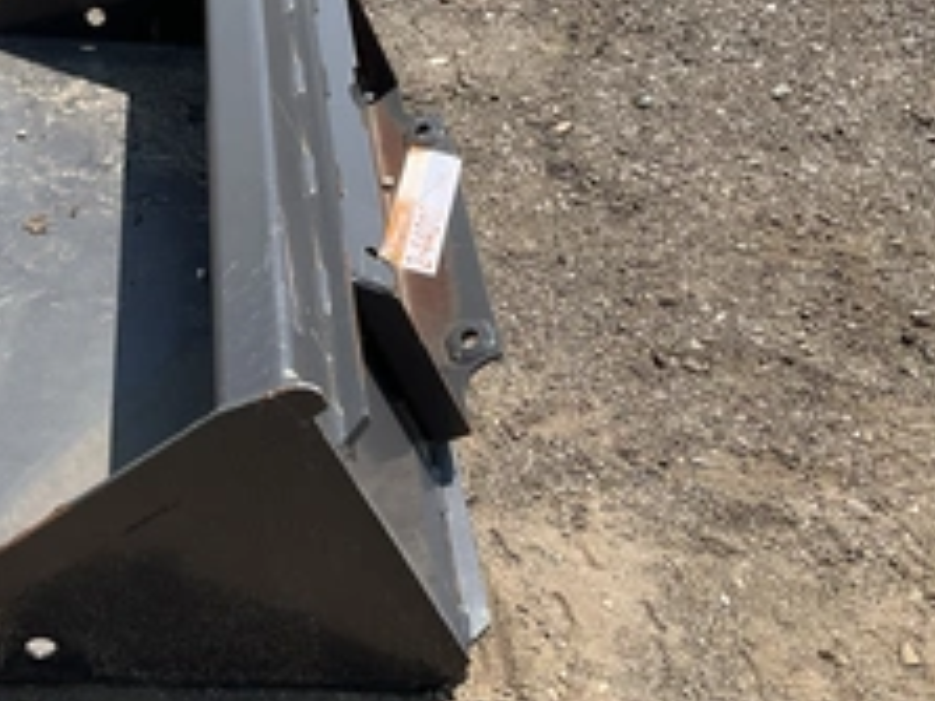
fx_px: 1404
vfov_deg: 27.9
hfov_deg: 35.9
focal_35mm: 52
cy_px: 277
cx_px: 226
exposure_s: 1/1490
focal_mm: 3
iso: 25
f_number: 1.8
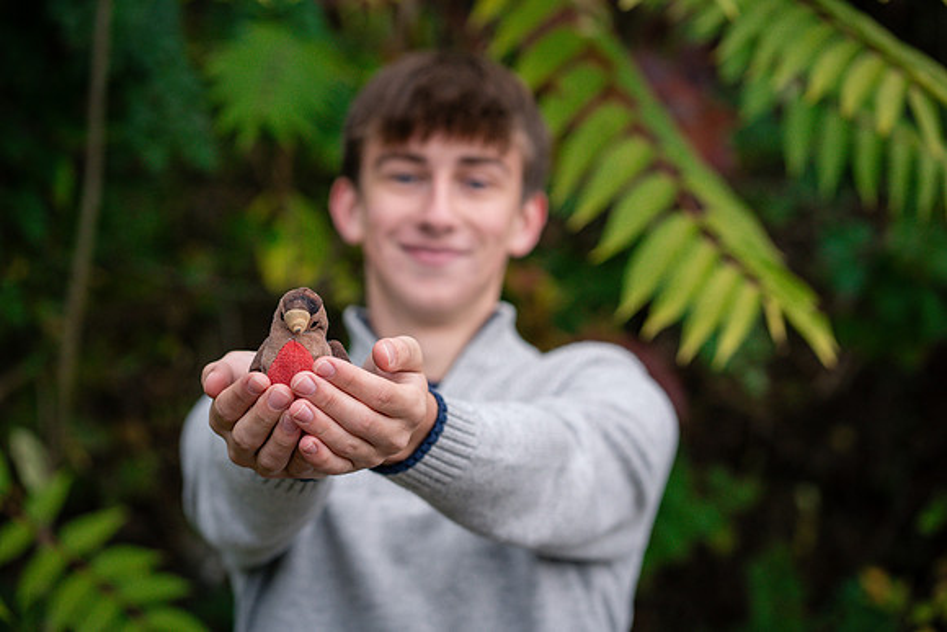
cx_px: 474
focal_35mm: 85
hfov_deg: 23.9
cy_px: 316
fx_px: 2236
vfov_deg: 16.1
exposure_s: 1/250
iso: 640
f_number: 3.5
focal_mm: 85
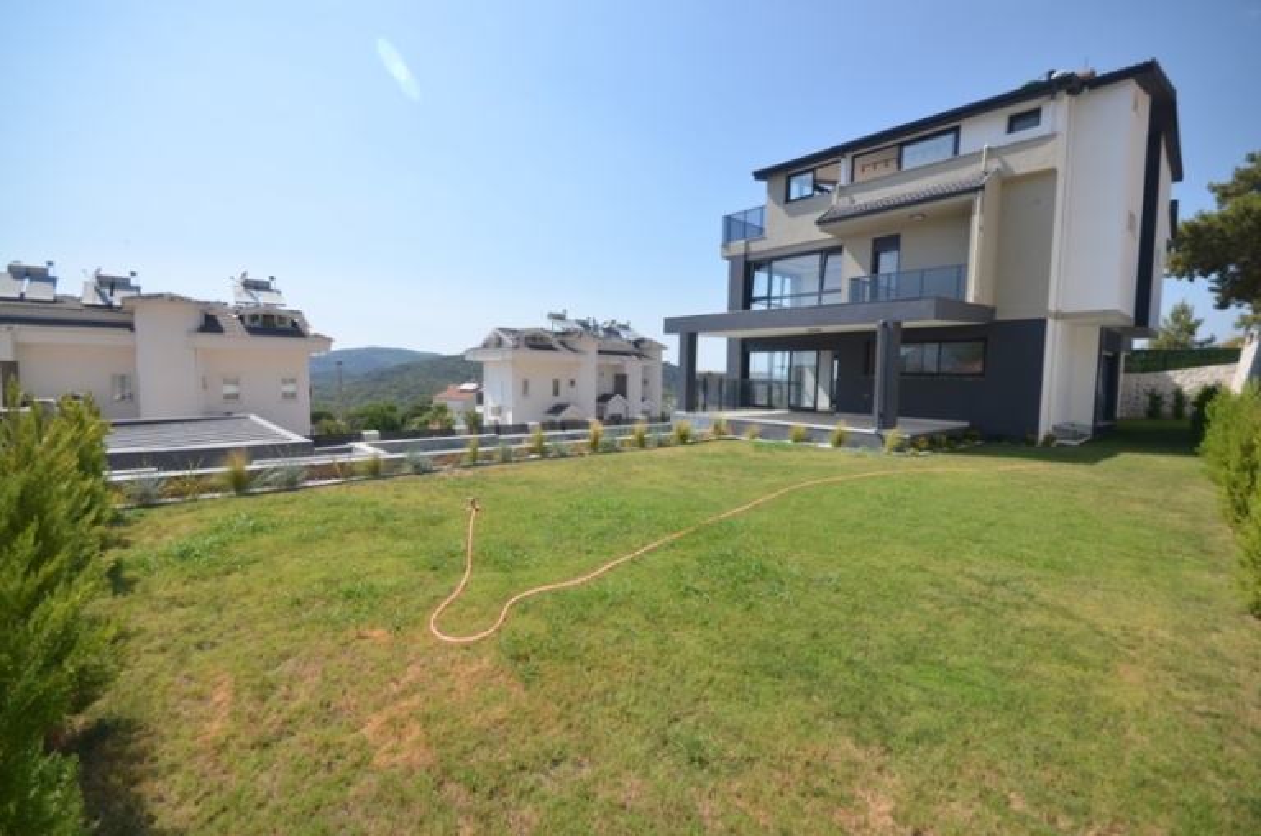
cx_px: 630
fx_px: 524
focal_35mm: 15
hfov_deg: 100.5
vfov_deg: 77.1
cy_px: 418
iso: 100
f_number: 8
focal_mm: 10
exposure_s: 1/250
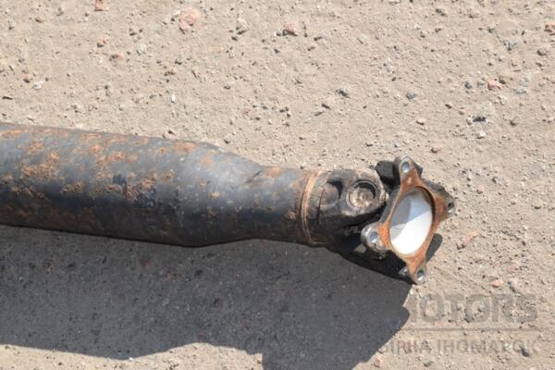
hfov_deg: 20.6
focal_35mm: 99
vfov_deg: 13.8
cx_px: 278
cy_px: 185
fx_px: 1526
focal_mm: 66
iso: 800
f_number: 16
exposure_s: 1/200
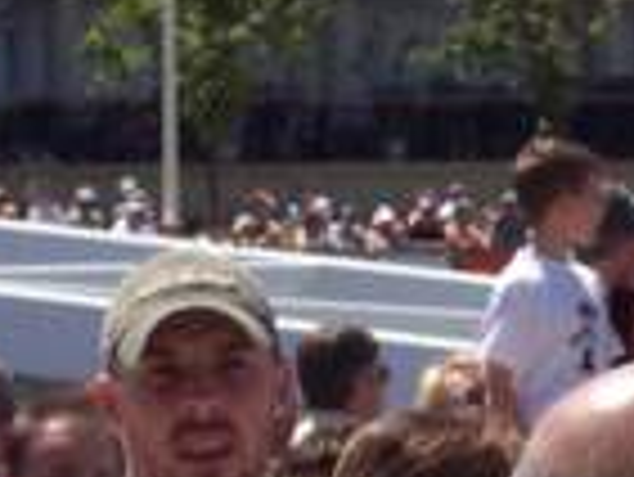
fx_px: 9495
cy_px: -99
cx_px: 1021
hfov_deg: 3.8
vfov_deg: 2.9
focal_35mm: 518
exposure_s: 1/350
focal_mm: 24
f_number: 8
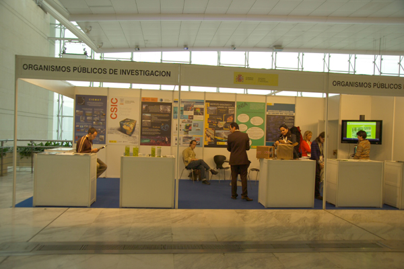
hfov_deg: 63.7
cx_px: 202
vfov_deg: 45.0
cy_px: 134
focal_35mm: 29
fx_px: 325
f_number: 5.6
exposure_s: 1/10
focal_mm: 29
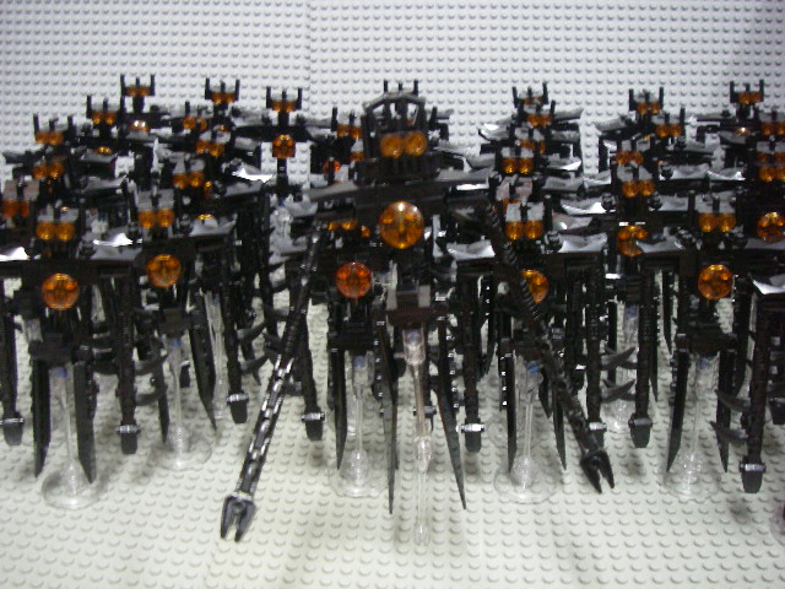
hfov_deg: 49.0
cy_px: 294
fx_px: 862
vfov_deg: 37.7
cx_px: 392
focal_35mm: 38
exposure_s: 1/4
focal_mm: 6.3
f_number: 3.3
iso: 320
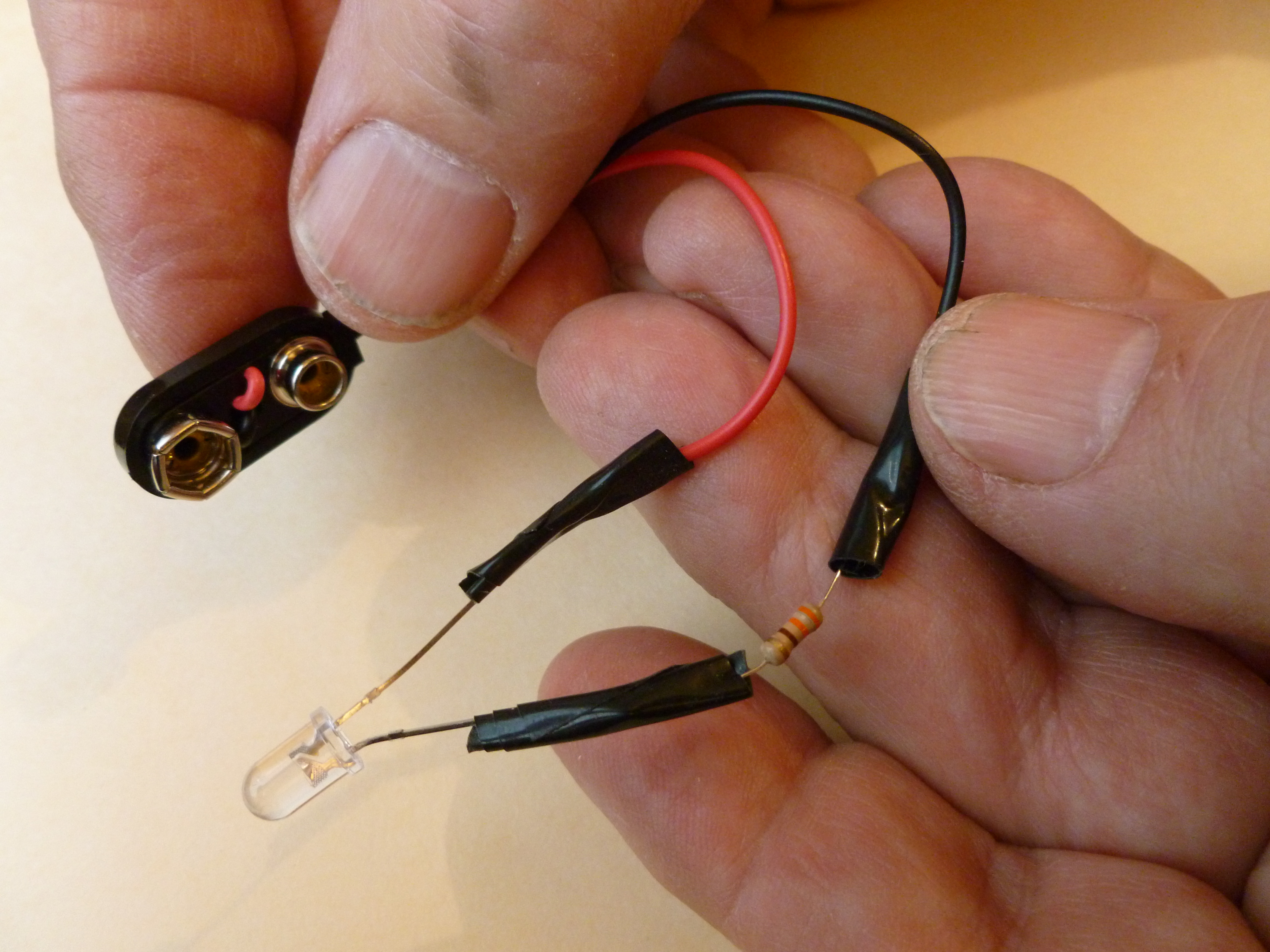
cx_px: 635
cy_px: 476
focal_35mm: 28
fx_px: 1027
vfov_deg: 49.7
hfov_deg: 63.4
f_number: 3.3
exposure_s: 1/80
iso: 400
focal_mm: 5
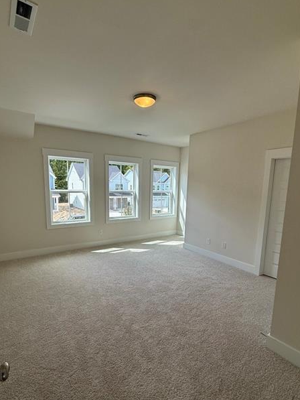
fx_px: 208
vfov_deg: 87.5
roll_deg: -2.0
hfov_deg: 71.6
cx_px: 146
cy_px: 217
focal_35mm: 18
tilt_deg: -7.4
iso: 64
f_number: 2.2
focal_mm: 2.22
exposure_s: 1/439
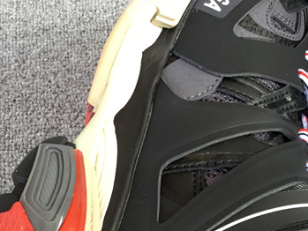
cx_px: 200
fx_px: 712
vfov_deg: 17.8
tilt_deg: -58.1
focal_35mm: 80
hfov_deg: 24.3
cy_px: 248
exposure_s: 1/100
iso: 32
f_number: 2.4
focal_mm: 3.3
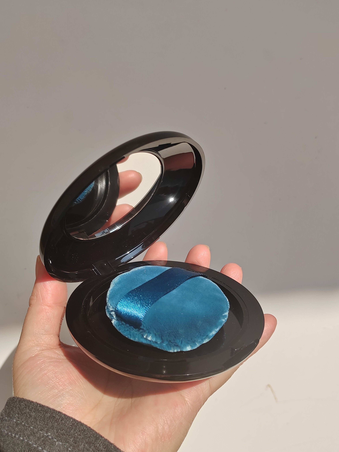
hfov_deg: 41.8
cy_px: 226
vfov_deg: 54.0
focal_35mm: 34
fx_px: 444
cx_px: 170
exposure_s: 1/2200
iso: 100
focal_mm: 5.52
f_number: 1.9
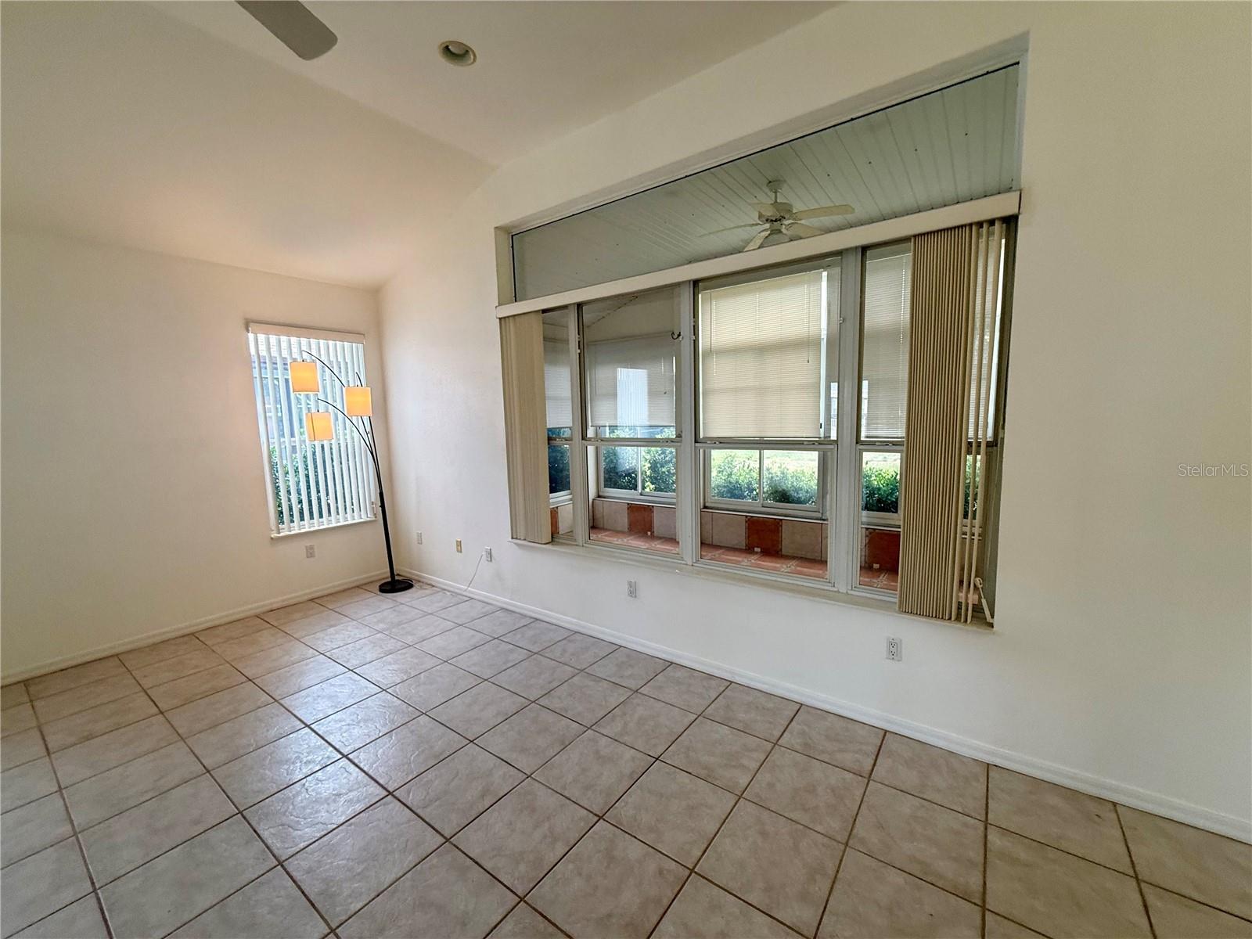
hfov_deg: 102.1
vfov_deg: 85.7
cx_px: 626
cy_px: 470
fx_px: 506
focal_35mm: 14
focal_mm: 2.22
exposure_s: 1/120
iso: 100
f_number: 2.2
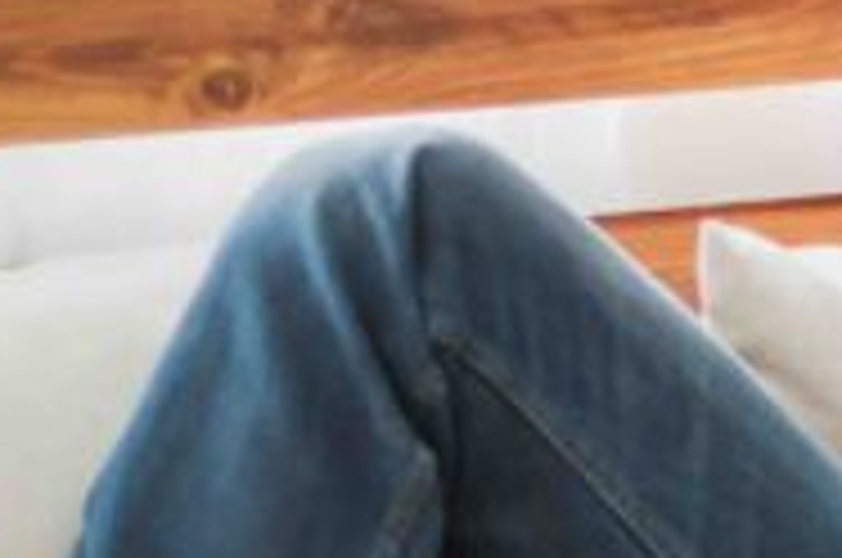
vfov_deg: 4.7
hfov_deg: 6.7
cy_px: -146
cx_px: 1954
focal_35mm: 291
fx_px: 6794
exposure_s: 1/750
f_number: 1.4
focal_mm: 35
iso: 400
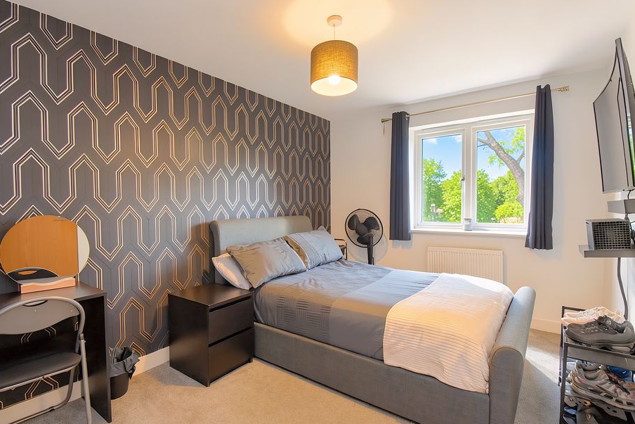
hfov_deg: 93.2
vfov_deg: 70.5
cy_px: 216
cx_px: 301
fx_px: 300
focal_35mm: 17
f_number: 4.5
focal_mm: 10
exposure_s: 1/30
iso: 3200
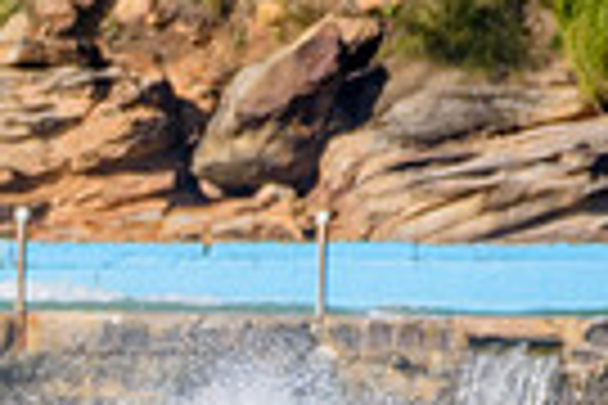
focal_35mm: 3218
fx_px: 54344
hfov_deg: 0.6
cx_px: -387
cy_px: 686
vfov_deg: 0.4
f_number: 5.6
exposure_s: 1/2000
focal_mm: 500
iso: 360
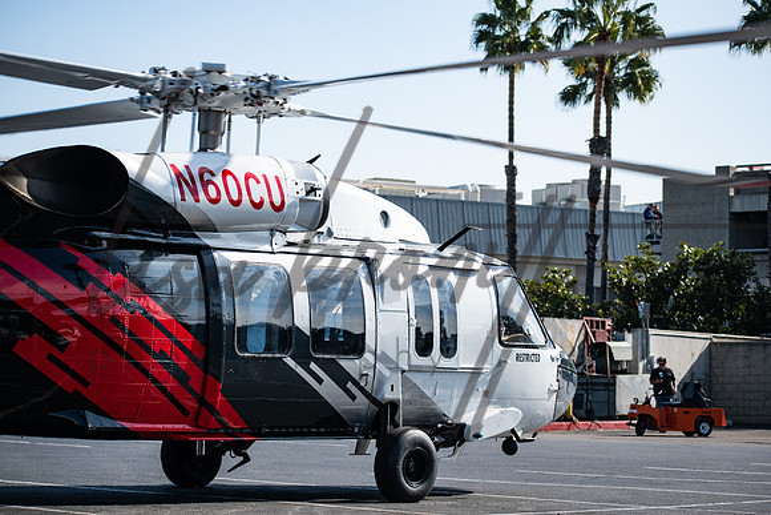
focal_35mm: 105
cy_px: 258
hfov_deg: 19.5
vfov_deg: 13.0
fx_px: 2249
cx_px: 386
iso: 100
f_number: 4.5
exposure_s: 1/500
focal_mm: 70
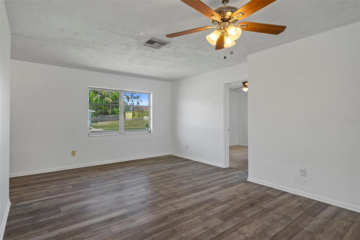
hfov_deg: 90.0
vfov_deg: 67.4
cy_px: 120
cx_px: 180
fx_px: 180
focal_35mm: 18
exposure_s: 1
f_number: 9
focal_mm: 18
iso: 320
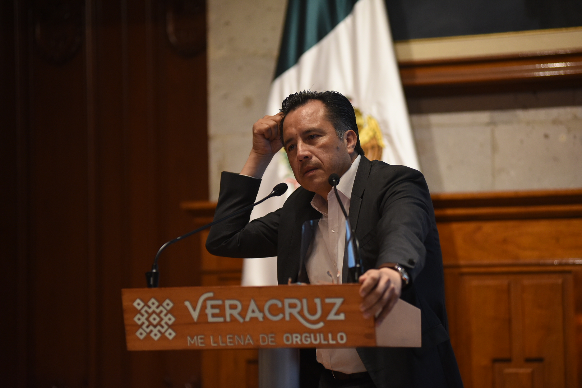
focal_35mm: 145
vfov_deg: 9.5
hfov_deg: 14.2
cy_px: 194
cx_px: 291
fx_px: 2344
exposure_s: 1/400
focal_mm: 145
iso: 2000
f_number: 2.8
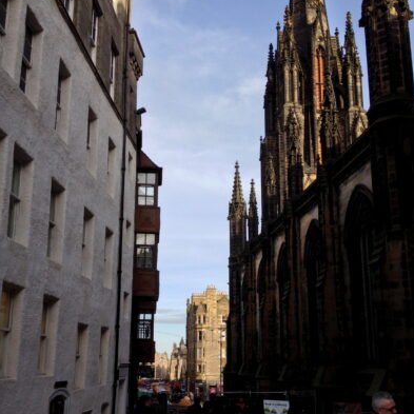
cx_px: 210
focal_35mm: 42
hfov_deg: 40.0
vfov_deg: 39.9
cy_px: 248
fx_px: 568
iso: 50
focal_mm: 4.28
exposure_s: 1/563
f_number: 2.4
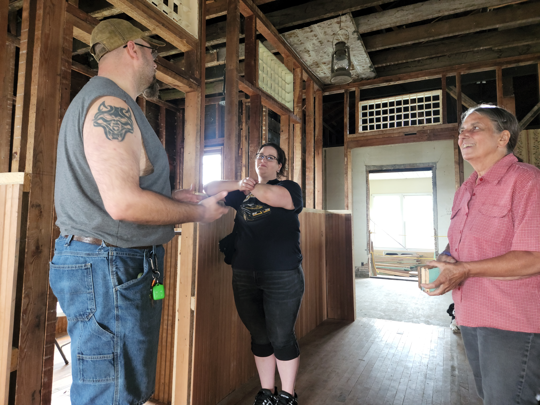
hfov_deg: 73.9
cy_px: 202
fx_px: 359
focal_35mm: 23
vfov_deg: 58.9
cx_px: 270
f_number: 1.8
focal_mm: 5.4
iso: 125
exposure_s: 1/24
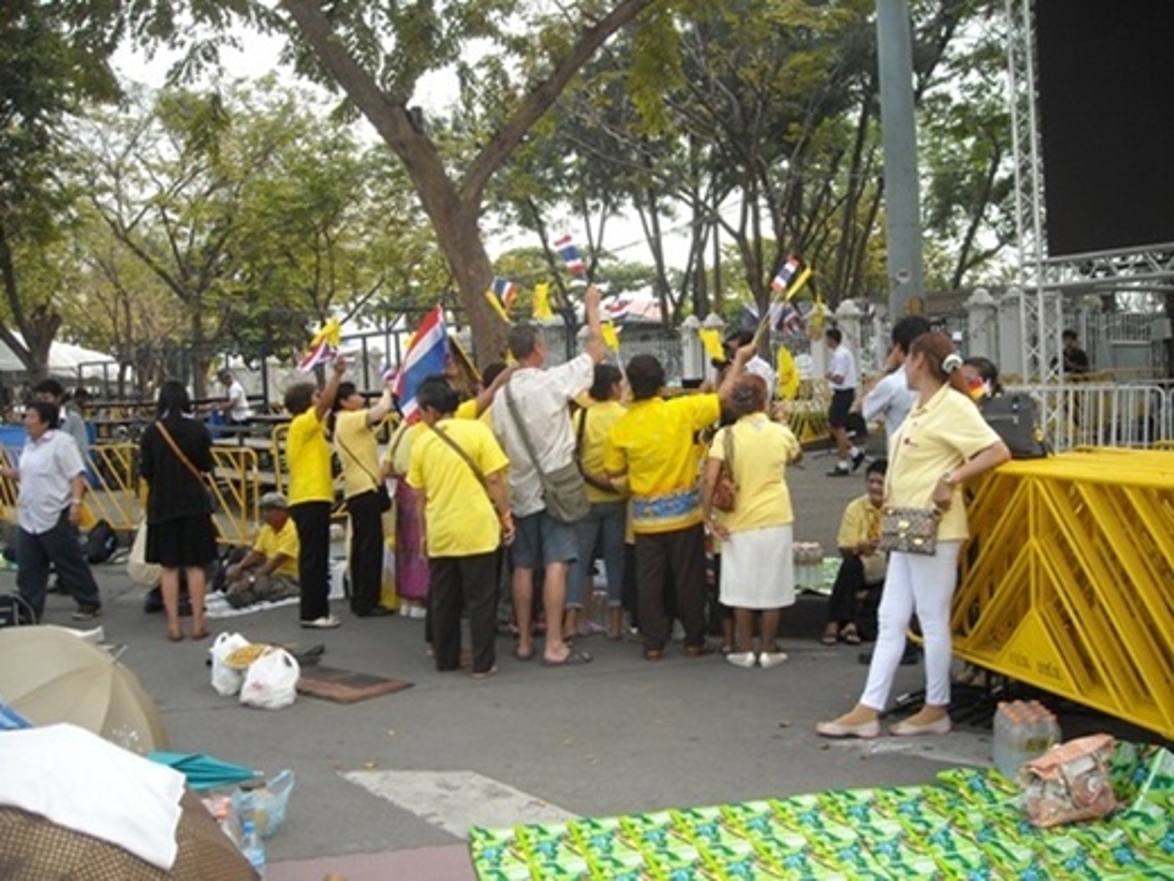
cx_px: 587
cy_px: 440
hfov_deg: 52.6
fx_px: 1187
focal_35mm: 35
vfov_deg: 40.7
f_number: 2.8
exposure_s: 1/353
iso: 64
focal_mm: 5.7
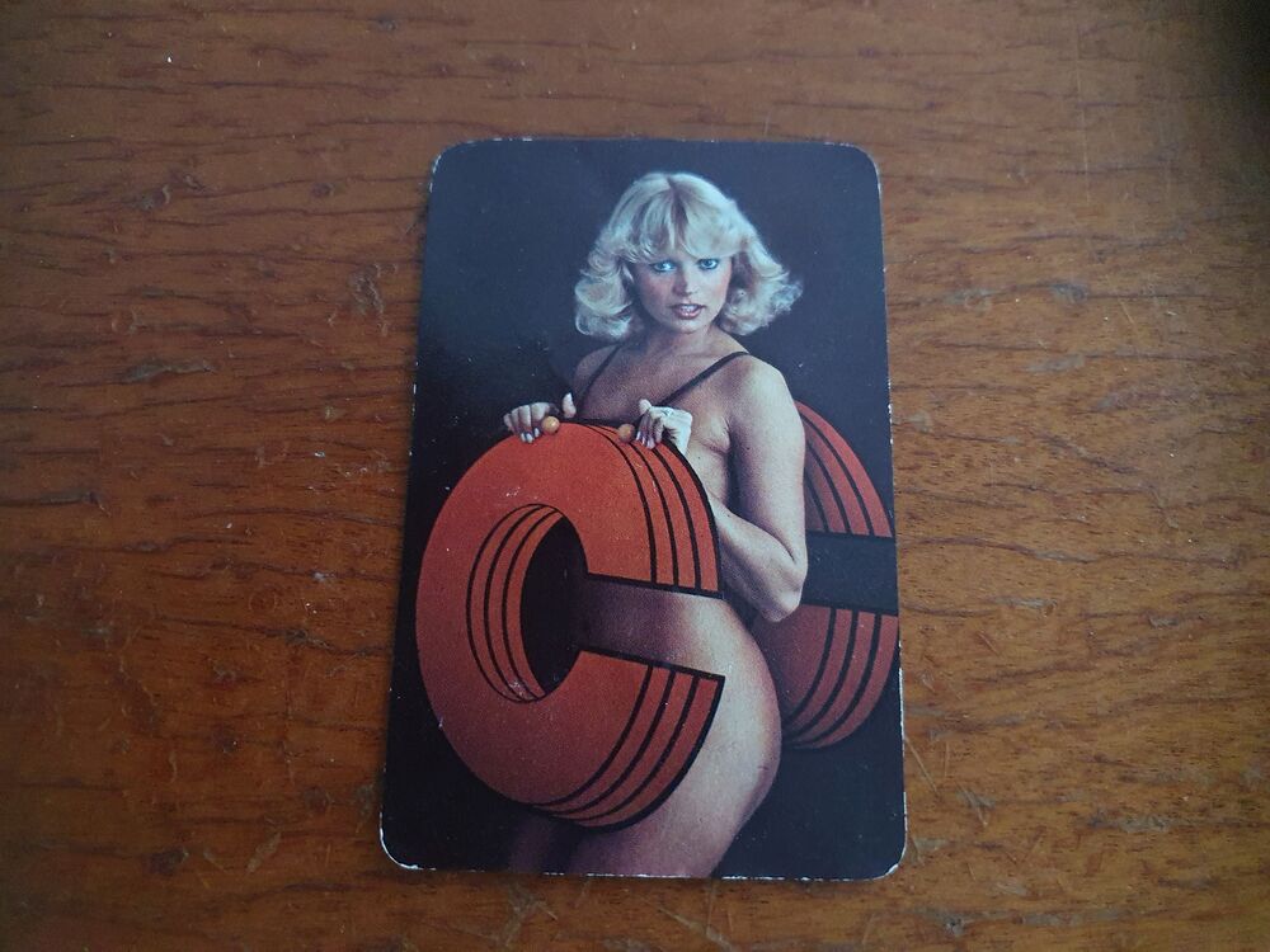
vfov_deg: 53.1
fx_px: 954
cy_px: 476
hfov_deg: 67.3
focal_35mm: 26
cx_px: 635
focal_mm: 4.32
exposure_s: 1/33
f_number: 1.5
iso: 640
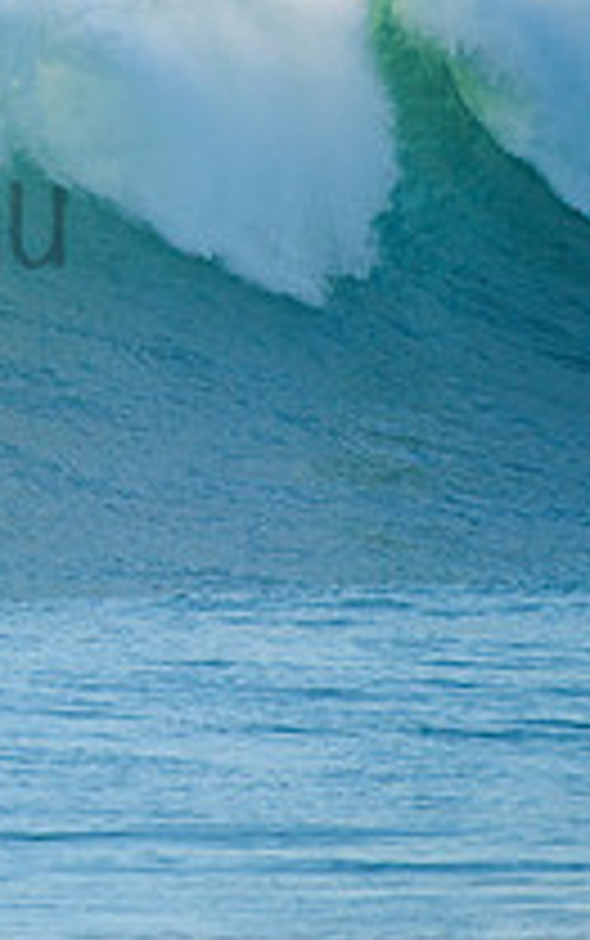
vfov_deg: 1.5
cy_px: 164
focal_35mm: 1413
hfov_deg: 0.9
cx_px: -410
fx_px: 36278
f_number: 5.6
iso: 250
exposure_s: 1/1600
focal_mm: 500
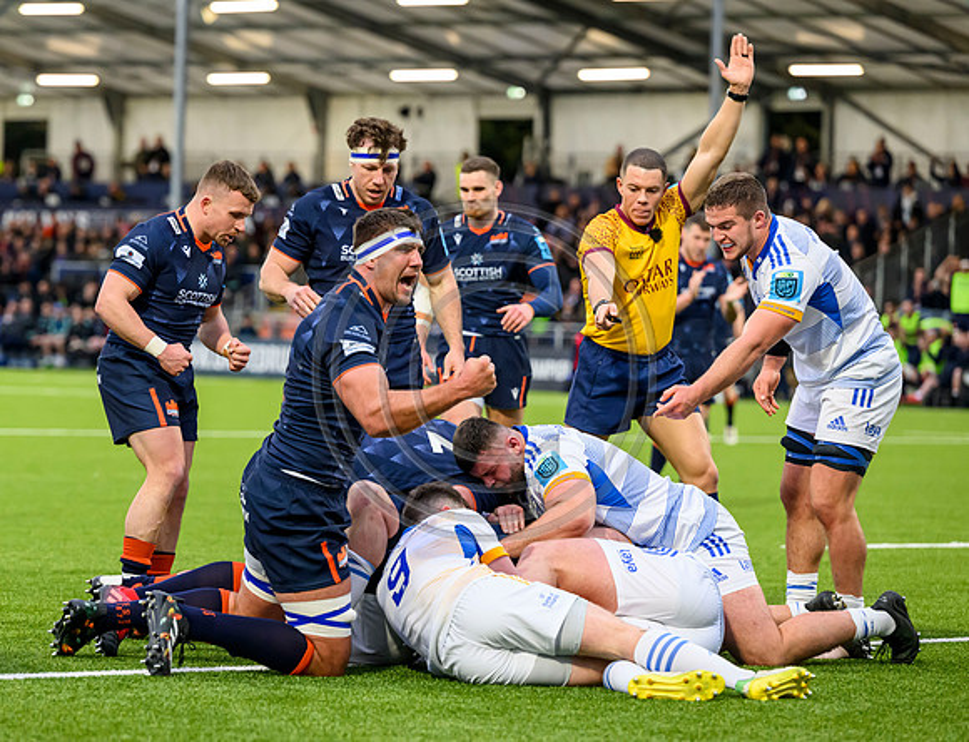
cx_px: 396
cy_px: 360
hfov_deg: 11.2
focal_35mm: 175
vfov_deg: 8.6
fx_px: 4935
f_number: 4
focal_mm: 155
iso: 4000
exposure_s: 1/1000
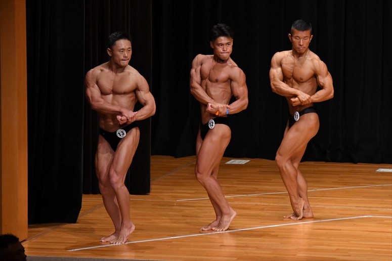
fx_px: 2939
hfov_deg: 7.6
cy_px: 130
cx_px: 196
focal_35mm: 270
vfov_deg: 5.1
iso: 4000
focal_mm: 180
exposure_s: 1/400
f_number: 5.6
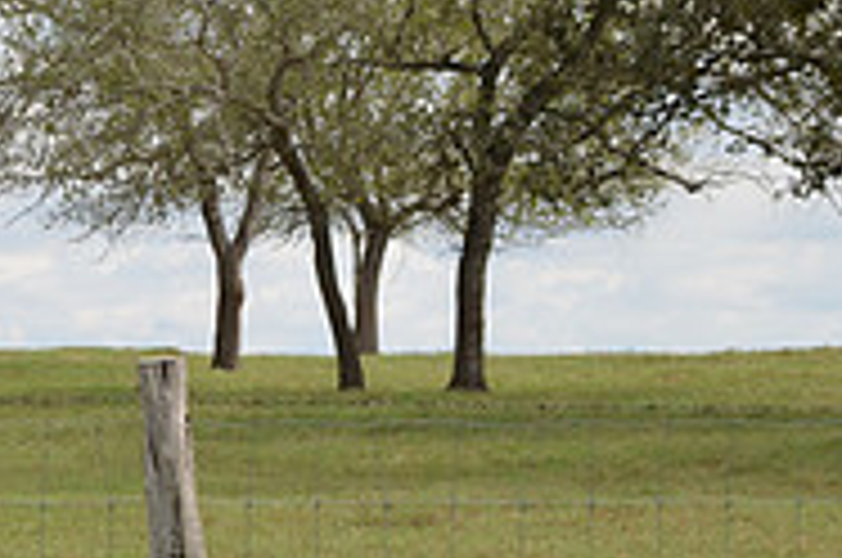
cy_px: 346
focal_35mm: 270
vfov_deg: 5.1
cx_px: -392
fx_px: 6304
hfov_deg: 7.5
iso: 200
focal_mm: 58
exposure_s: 1/200
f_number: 7.1
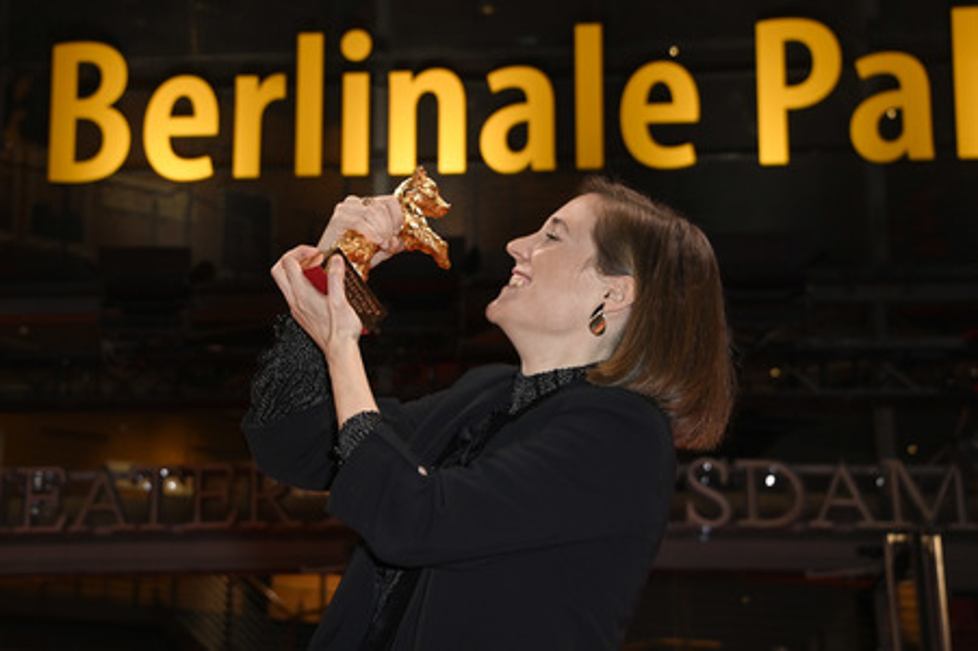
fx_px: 1846
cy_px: 326
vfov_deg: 20.0
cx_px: 489
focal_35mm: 68
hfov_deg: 29.7
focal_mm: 68
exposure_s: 1/200
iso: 1250
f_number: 5.6
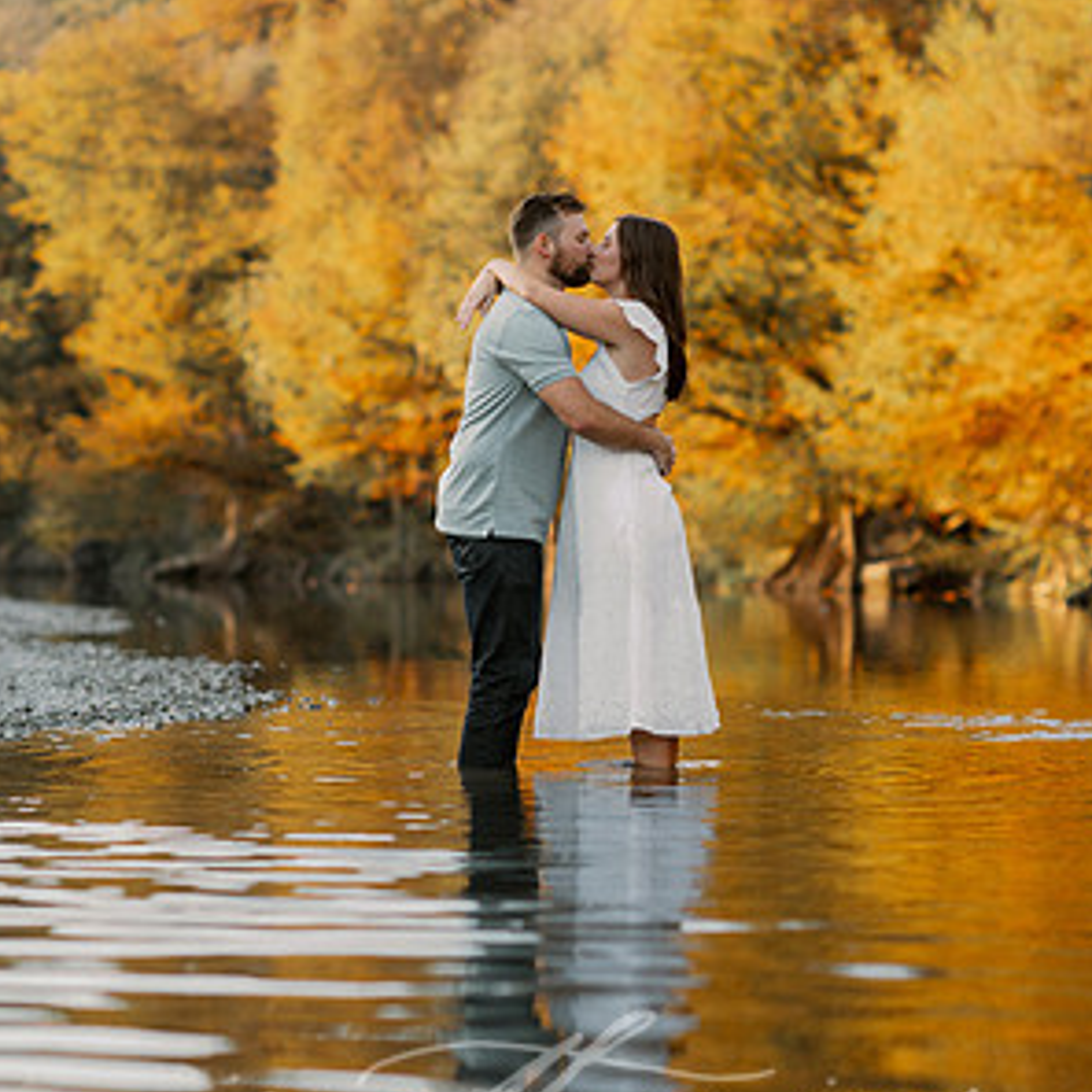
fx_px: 3926
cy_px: 439
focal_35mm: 110
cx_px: 546
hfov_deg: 15.8
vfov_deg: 15.8
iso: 125
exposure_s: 1/250
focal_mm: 85
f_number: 2.2
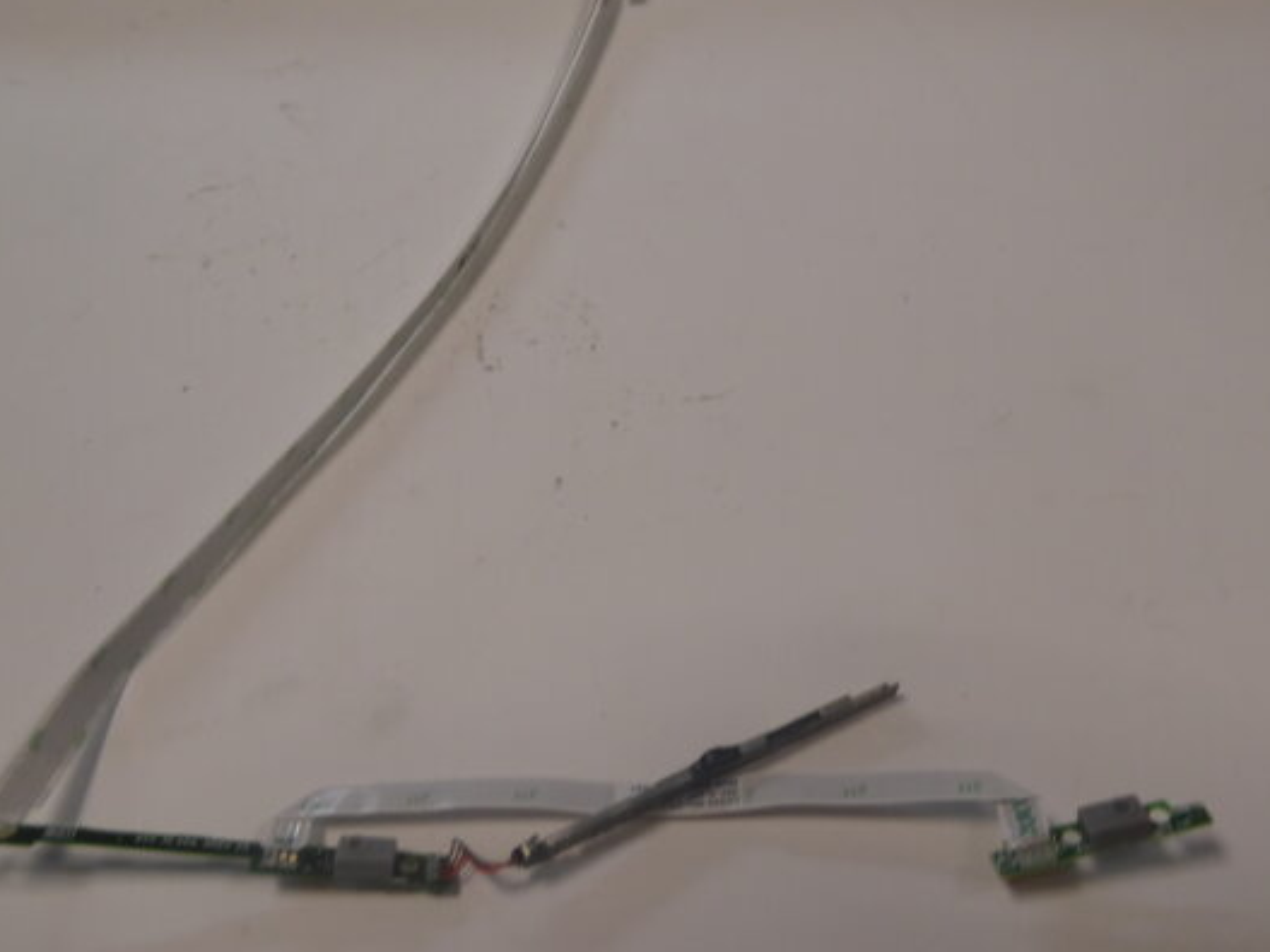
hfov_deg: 55.3
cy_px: 434
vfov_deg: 42.9
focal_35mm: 33
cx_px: 598
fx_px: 1210
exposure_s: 1/60
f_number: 3.5
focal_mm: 5
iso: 160
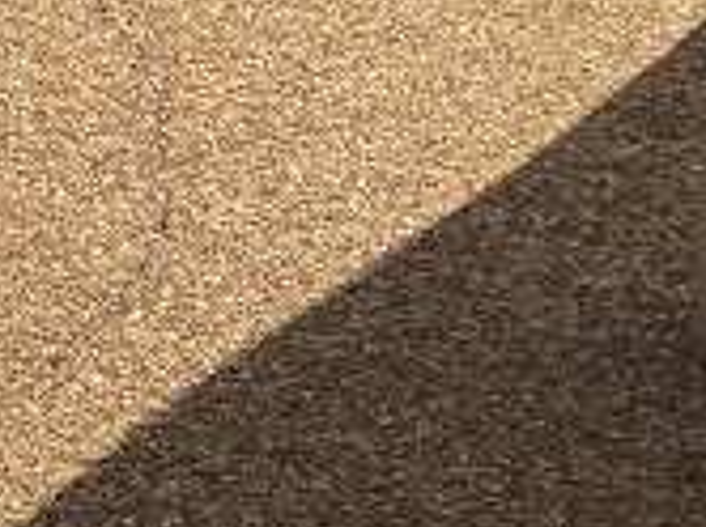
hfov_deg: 13.0
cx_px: -510
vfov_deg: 9.5
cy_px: -718
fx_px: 2851
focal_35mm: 140
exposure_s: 1/1577
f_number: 1.8
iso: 25
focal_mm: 3
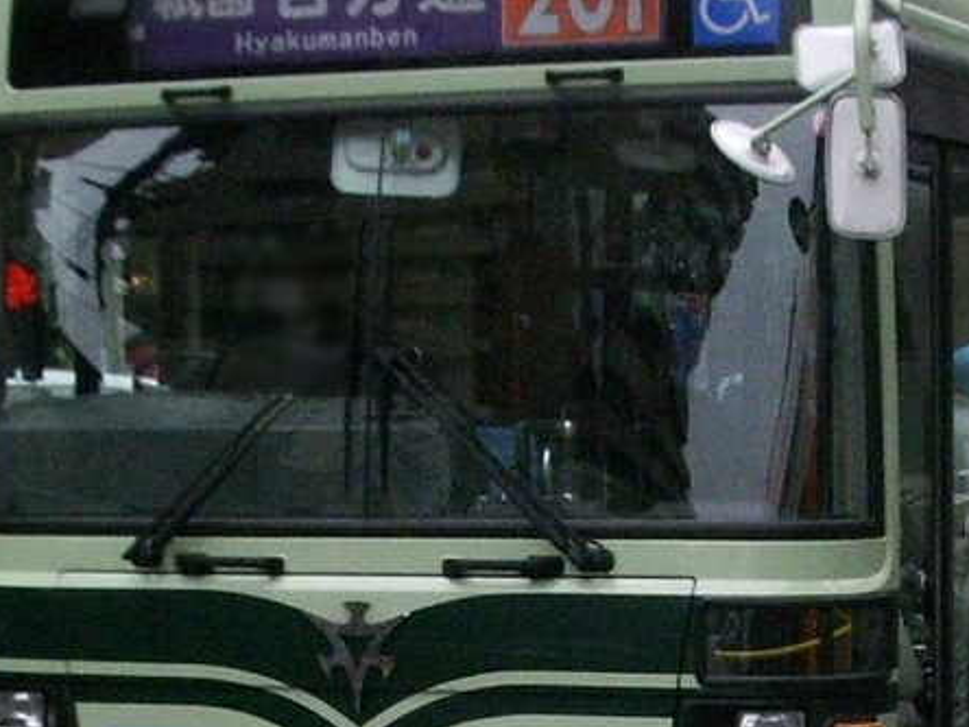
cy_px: 391
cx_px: 677
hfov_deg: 30.4
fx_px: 1764
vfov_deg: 23.3
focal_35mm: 63
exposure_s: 1/500
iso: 400
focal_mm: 5.8
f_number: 4.3
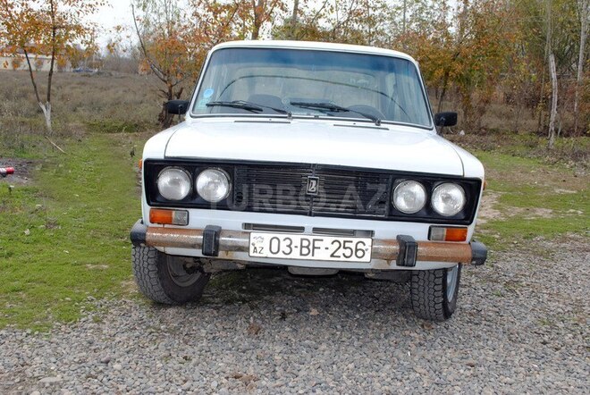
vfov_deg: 32.0
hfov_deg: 46.3
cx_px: 295
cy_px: 198
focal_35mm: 42
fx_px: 689
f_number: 9
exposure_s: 1/125
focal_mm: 28
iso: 200
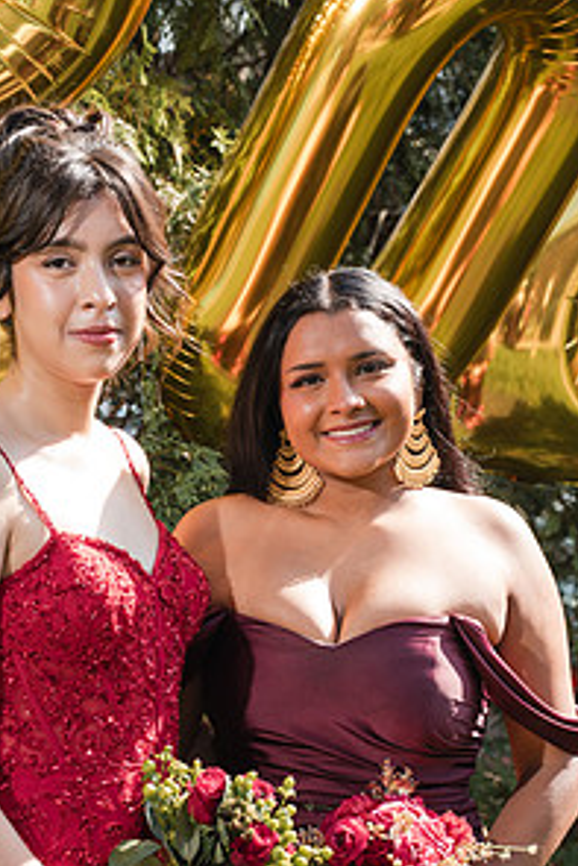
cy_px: 596
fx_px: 3151
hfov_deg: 10.5
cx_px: 158
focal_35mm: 131
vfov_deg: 15.6
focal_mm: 86
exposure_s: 1/250
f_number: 5
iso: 200
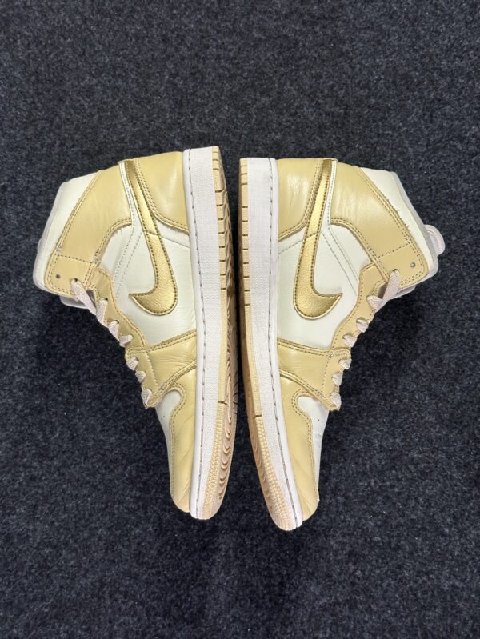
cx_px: 240
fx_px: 887
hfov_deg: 30.3
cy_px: 320
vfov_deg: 39.6
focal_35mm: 48
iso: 125
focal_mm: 6.86
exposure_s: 1/50
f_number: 1.78
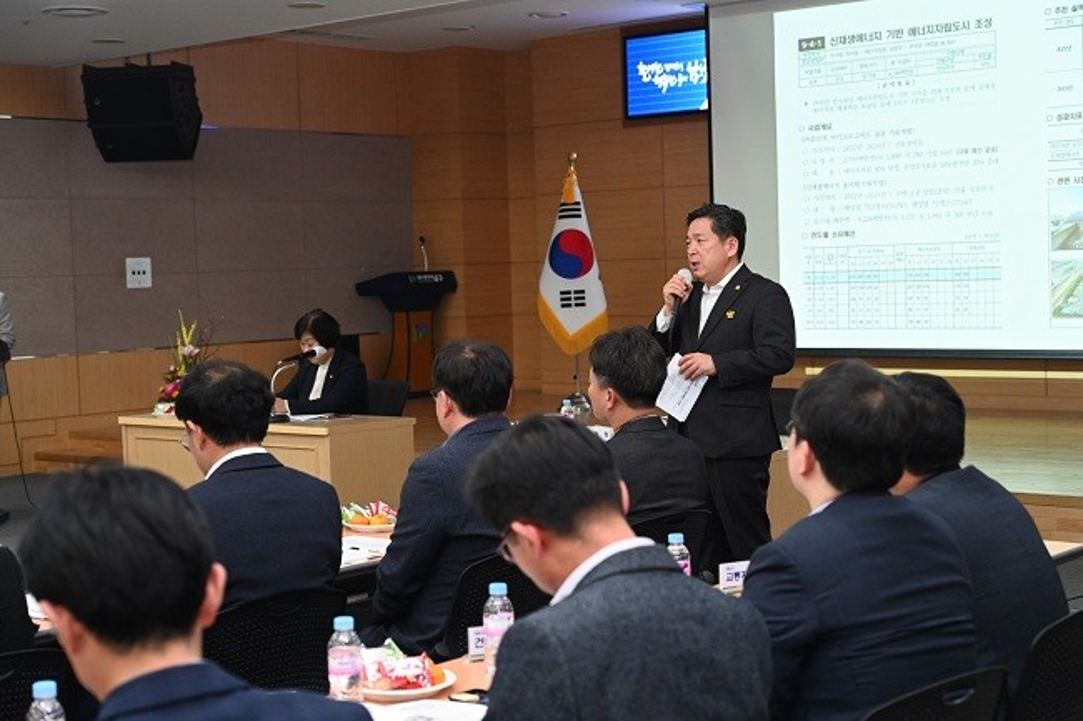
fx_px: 1624
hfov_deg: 36.9
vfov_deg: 25.0
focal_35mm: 54
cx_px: 542
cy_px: 360
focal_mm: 54
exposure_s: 1/160
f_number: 4.5
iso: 2500
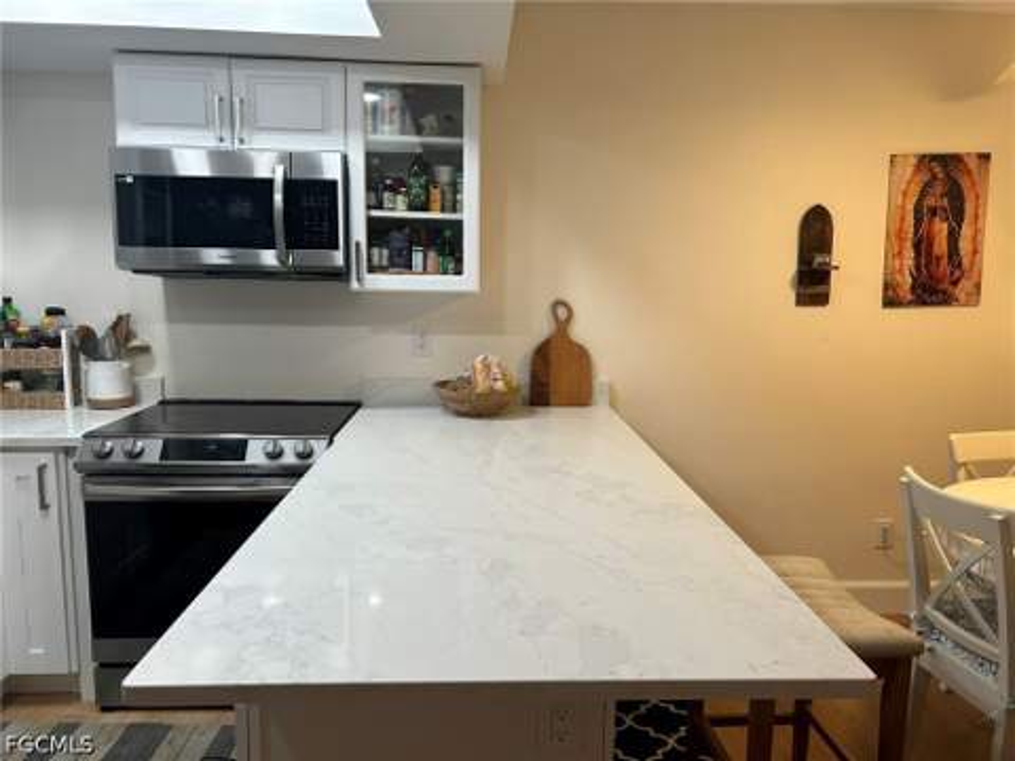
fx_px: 762
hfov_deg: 67.3
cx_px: 508
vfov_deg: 53.1
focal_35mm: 26
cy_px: 380
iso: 100
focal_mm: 5.7
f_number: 1.5
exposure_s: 1/120
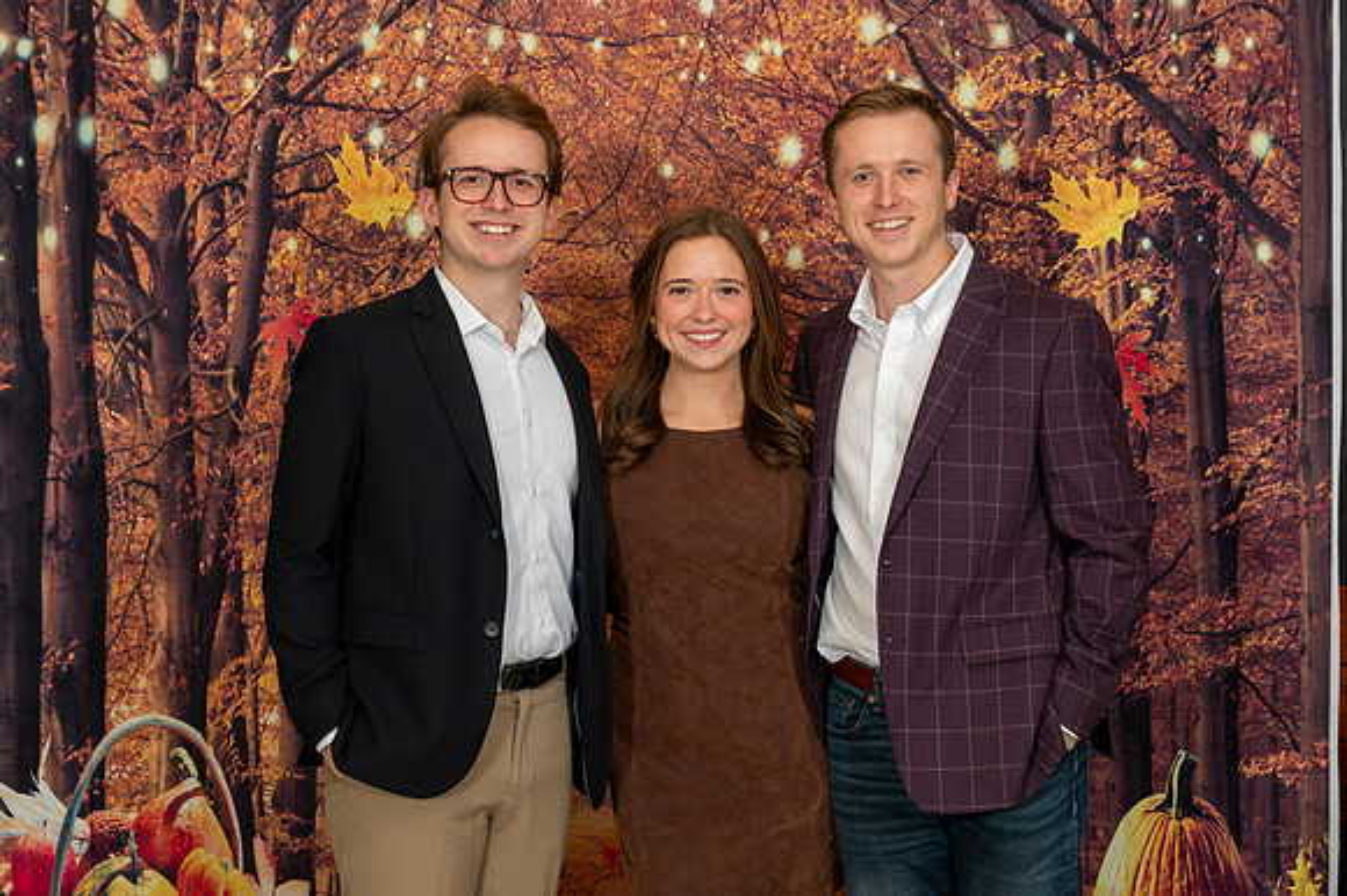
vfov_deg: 21.8
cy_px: 448
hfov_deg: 32.3
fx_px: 2323
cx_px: 721
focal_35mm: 62
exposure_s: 1/80
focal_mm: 58
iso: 800
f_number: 5.6
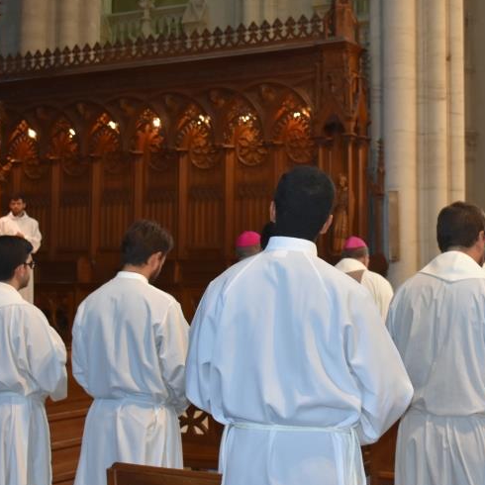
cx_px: 341
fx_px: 1014
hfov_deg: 26.7
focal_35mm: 64
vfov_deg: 26.8
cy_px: 173
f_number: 5.6
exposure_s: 1/60
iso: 1250
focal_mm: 24
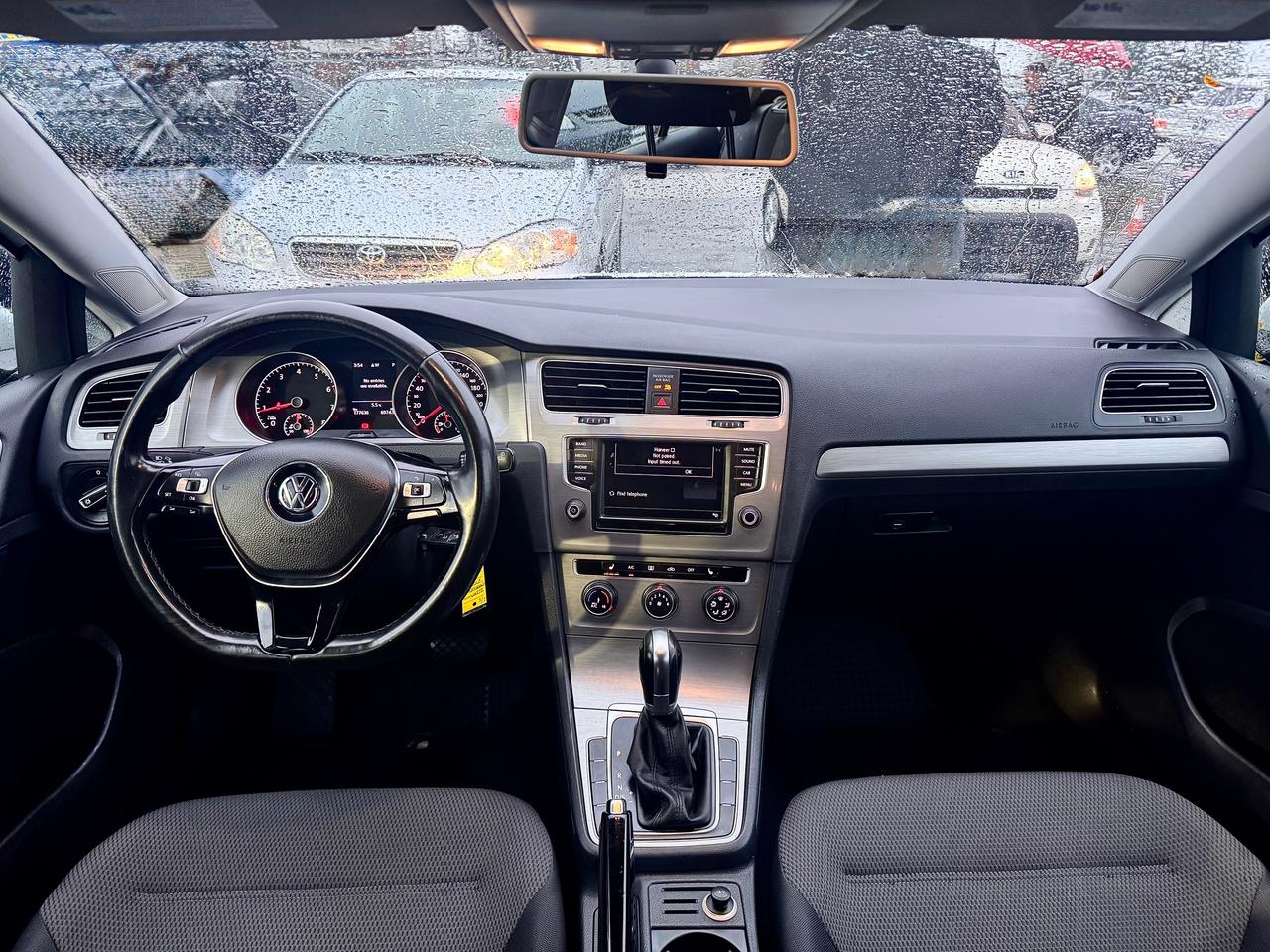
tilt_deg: -19.9
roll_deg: +0.4
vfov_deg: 56.8
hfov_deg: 71.6
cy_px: 476
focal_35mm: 24
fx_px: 881
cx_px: 635
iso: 400
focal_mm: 6.76
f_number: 1.78
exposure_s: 1/60
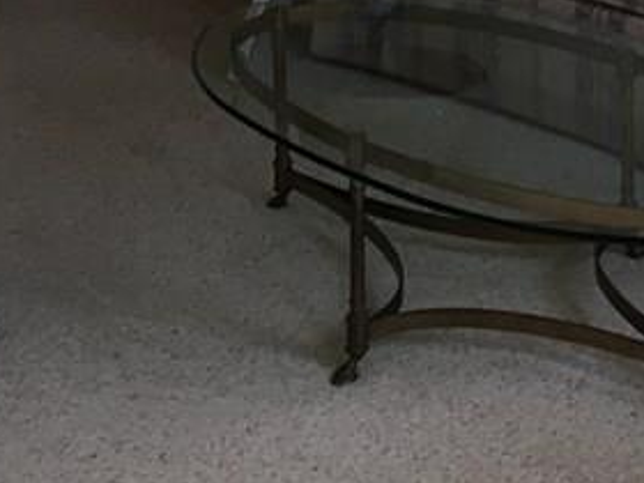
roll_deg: -2.3
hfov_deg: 17.3
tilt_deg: -12.2
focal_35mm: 106
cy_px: -170
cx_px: 851
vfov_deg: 13.4
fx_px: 1972
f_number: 2.2
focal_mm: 4.15
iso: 50
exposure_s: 1/30
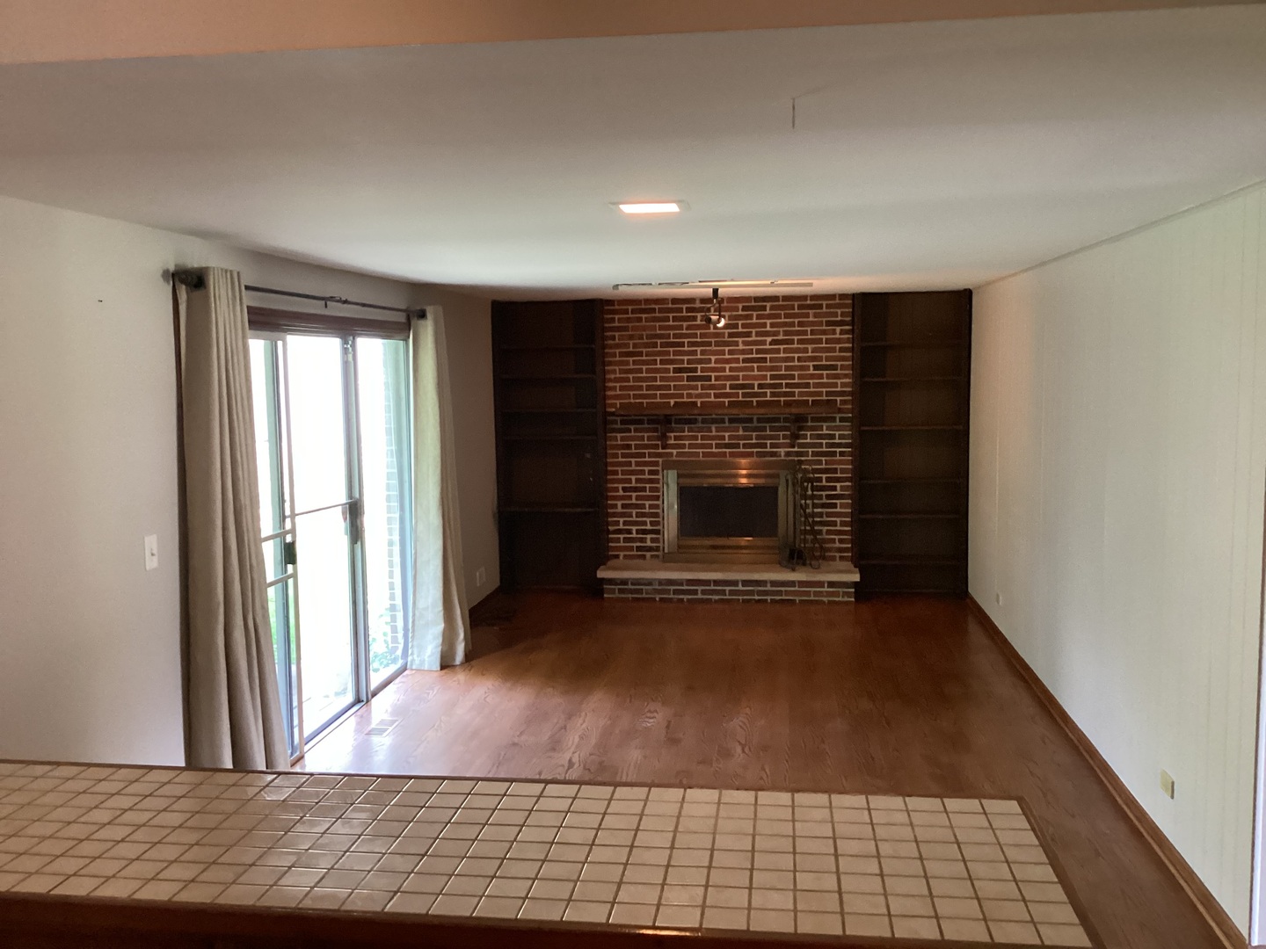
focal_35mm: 31
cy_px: 474
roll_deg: +2.3
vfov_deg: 45.4
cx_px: 633
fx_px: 1134
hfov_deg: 58.4
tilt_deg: -6.9
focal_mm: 3.3
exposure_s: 1/40
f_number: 2.4
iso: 400
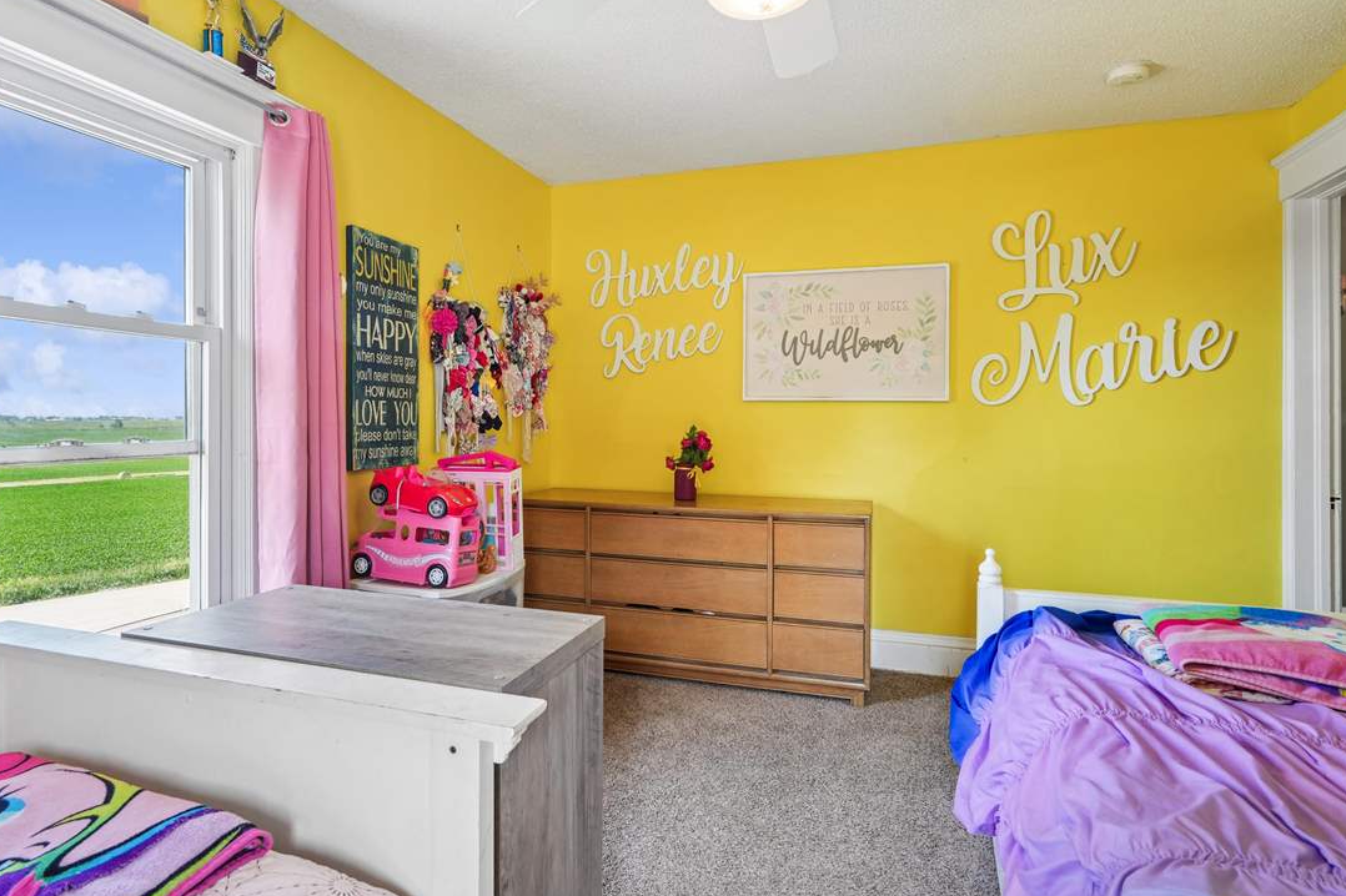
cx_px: 643
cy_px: 402
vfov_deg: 64.4
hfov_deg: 86.9
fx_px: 710
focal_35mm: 19
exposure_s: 1/15
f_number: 10
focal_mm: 16
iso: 400
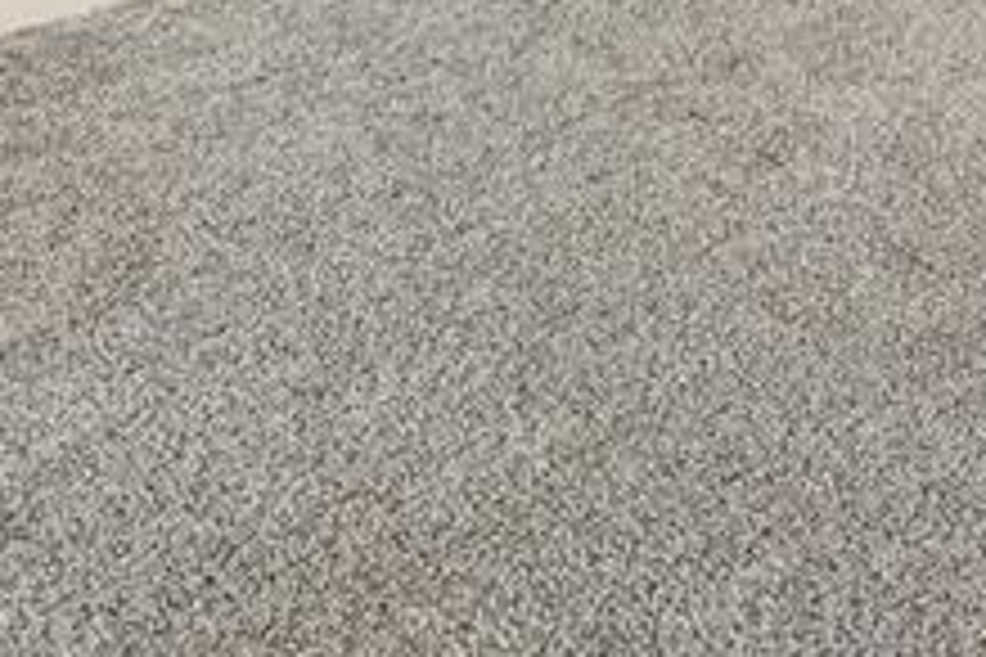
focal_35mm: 70
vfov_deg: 14.2
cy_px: -864
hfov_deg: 25.2
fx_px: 1917
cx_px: 1263
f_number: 8
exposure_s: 1/15
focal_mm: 10
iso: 200
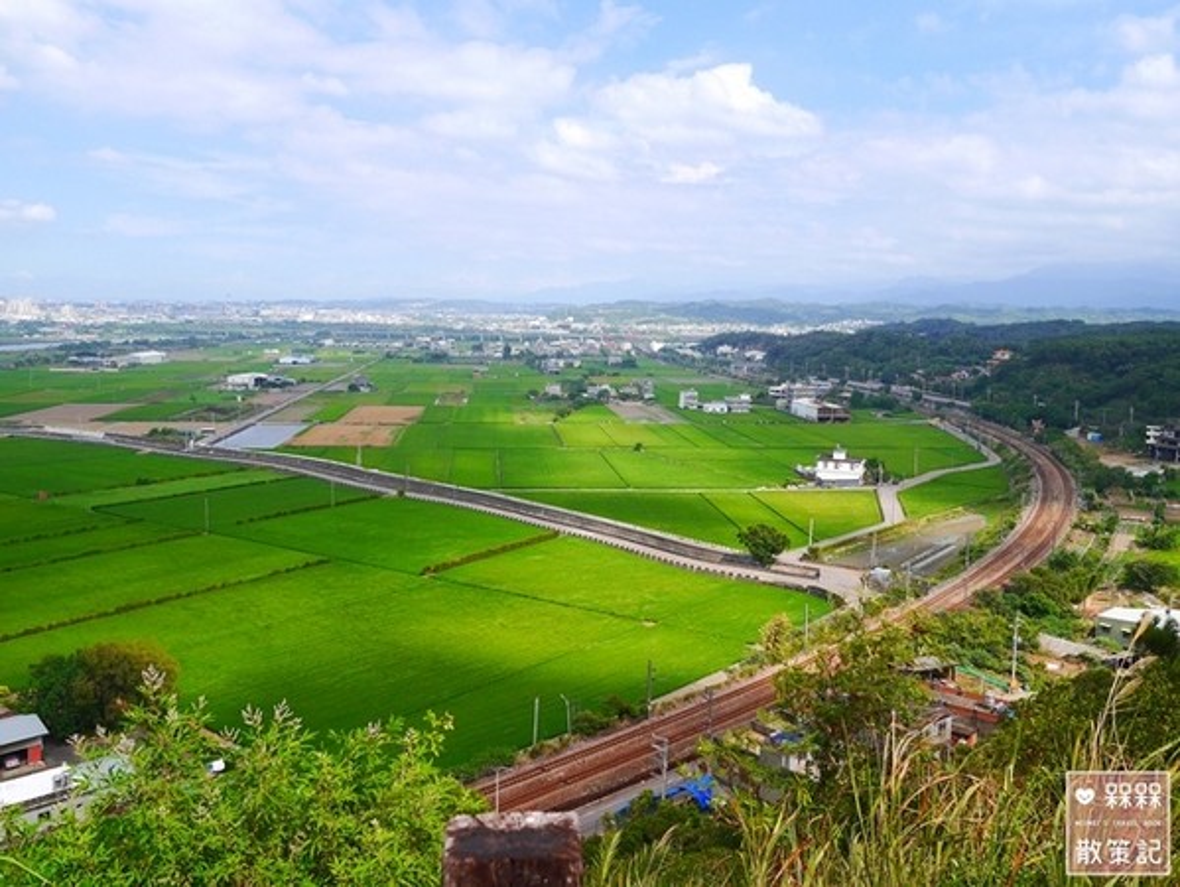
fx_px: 1023
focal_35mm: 30
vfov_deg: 46.8
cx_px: 590
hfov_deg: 59.9
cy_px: 444
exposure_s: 1/800
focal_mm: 15
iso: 160
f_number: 4.5
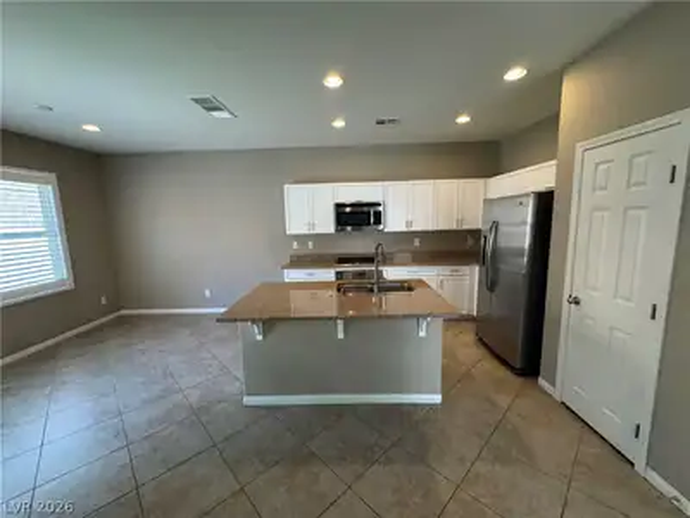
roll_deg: +1.3
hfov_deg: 102.1
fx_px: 279
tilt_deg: -8.6
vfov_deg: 85.7
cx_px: 345
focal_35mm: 14
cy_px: 259
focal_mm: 2.22
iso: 125
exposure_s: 1/120
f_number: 2.2
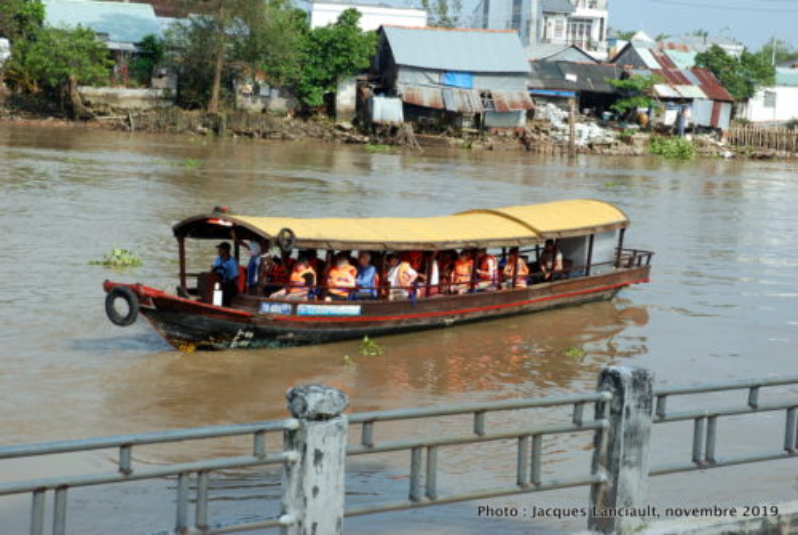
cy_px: 268
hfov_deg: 27.0
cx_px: 399
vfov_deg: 18.2
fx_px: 1665
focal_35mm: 75
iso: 100
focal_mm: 50
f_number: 13
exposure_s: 1/80
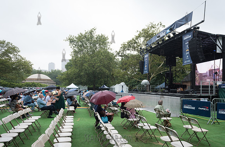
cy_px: 85
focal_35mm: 27
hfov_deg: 66.7
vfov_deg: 46.5
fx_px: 171
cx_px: 120
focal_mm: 24
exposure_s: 1/250
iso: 320
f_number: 4
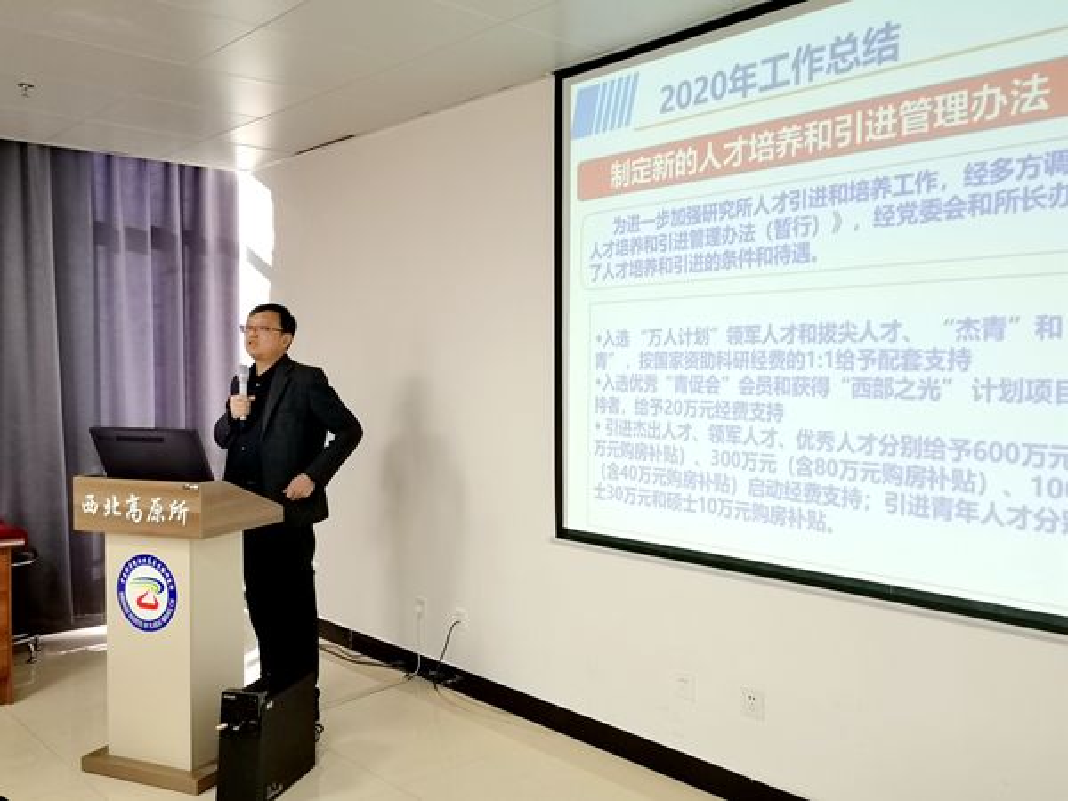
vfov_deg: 44.2
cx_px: 534
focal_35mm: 32
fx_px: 987
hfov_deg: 56.8
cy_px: 400
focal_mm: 4.75
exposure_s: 1/100
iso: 320
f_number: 1.8
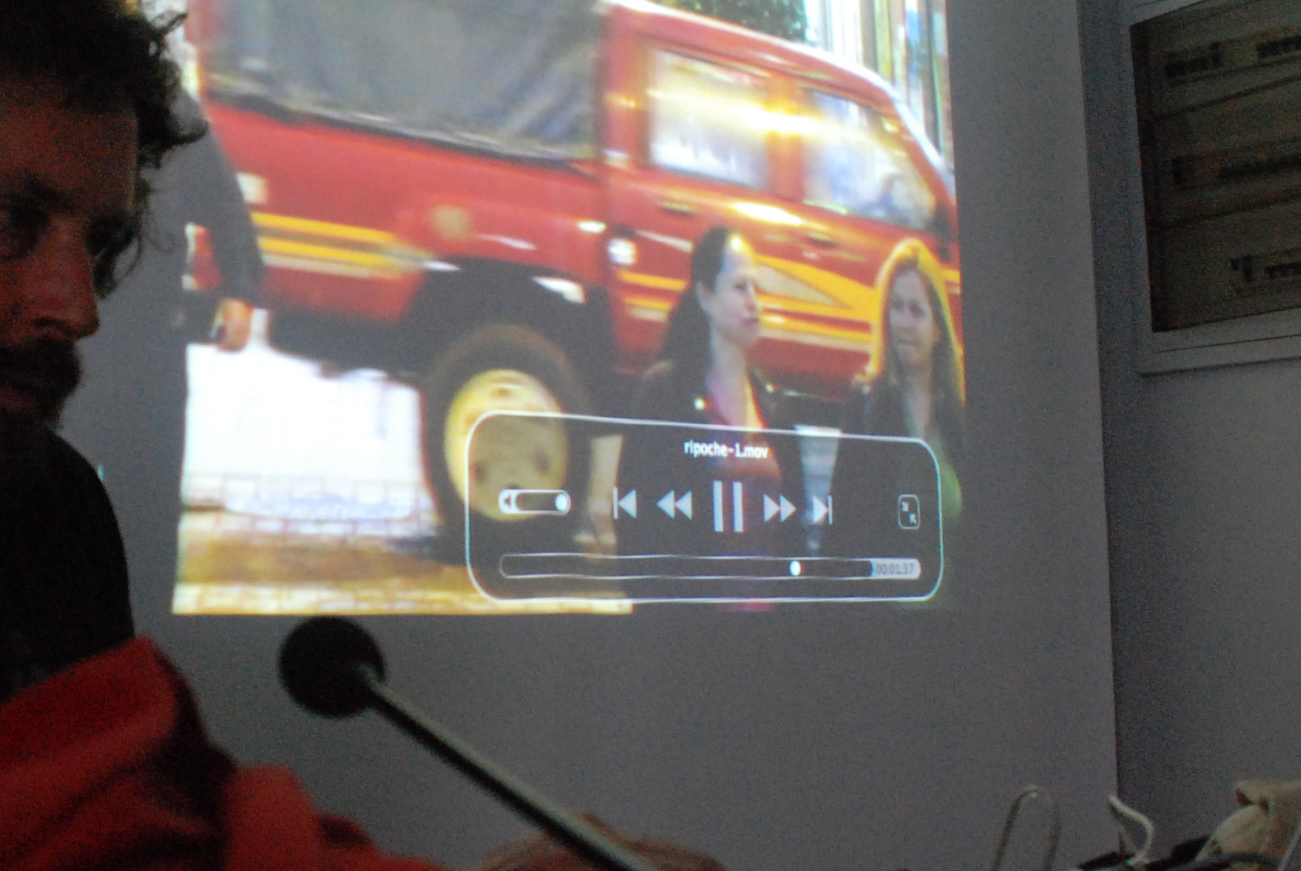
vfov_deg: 23.7
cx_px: 462
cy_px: 260
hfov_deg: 34.8
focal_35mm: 57
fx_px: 2063
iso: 1250
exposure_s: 1/50
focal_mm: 18
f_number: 3.5
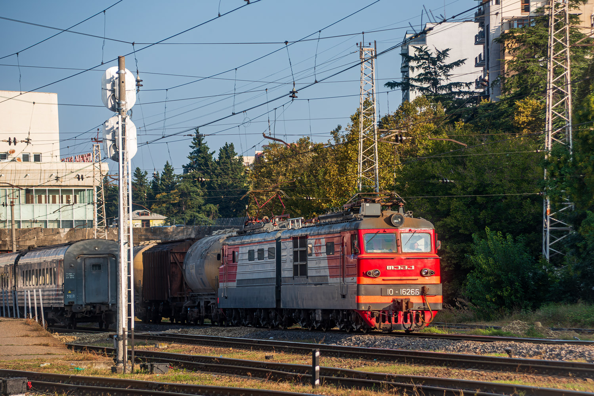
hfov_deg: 17.1
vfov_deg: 11.4
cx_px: 297
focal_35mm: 120
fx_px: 1980
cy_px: 198
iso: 100
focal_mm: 120
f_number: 5.6
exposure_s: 1/250
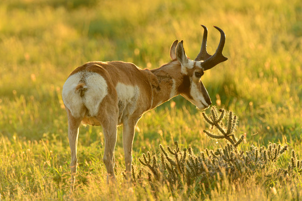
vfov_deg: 1.4
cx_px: 151
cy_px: 100
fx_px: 8391
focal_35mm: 1000
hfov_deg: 2.1
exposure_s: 1/250
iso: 800
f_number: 8
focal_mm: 1000
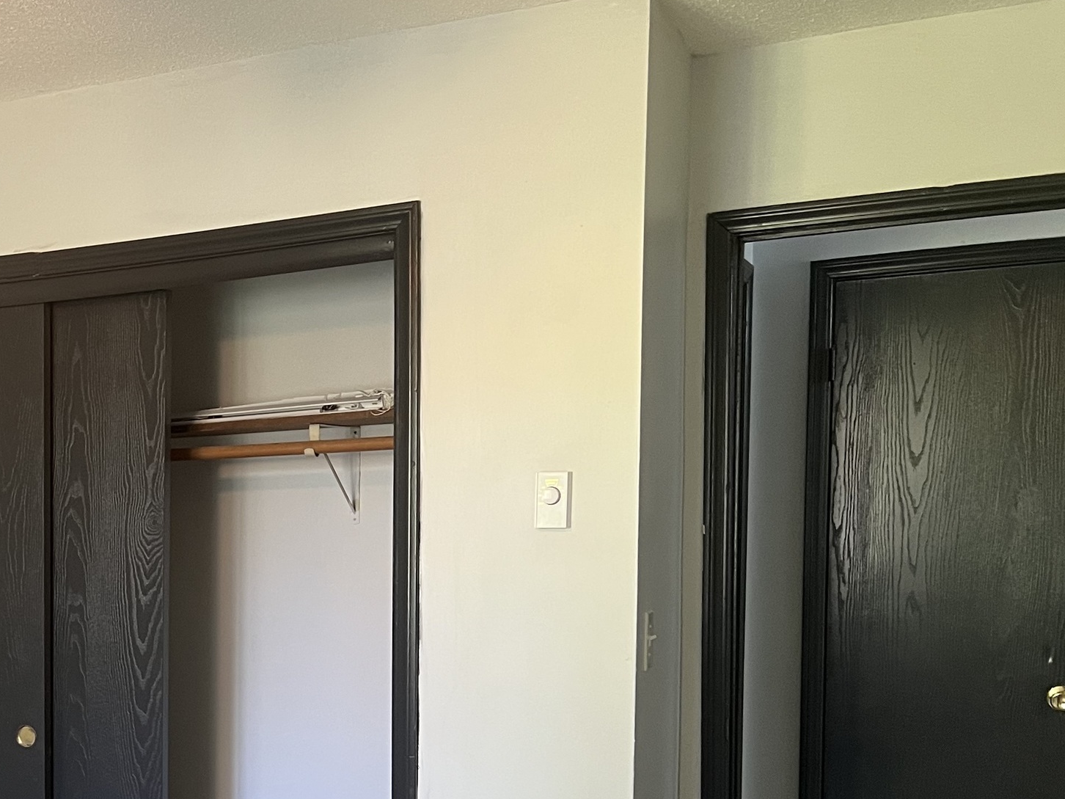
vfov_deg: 25.9
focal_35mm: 55
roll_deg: +1.5
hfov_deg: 31.8
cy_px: 686
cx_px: -34
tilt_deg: -4.9
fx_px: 1692
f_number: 1.5
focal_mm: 5.7
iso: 320
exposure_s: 1/60
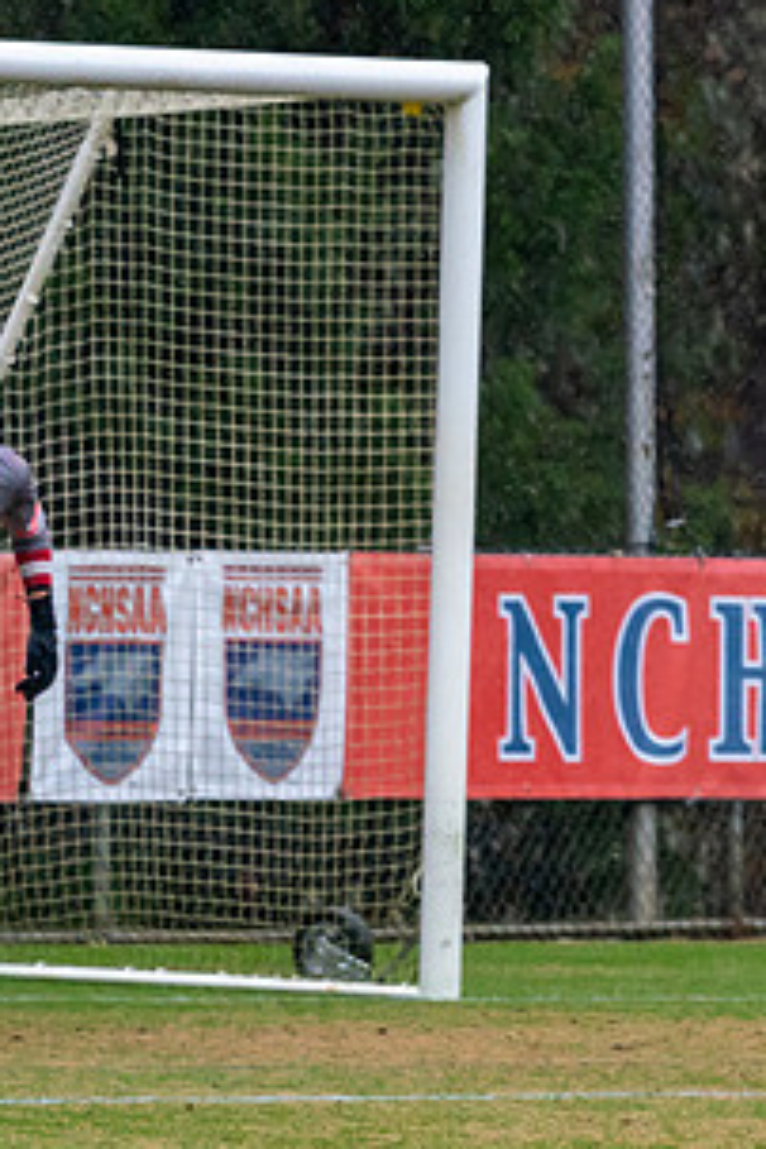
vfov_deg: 3.0
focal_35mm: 694
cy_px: 659
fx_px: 22148
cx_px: 1580
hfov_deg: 2.0
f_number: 5.6
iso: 3200
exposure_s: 1/1000
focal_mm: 244
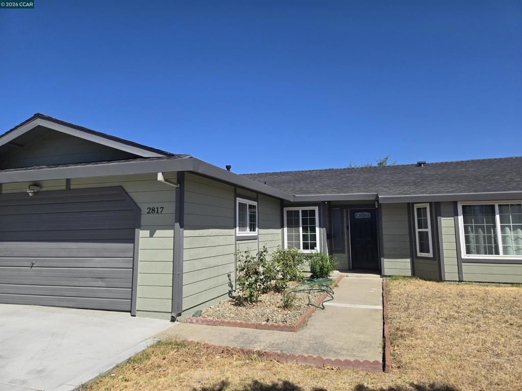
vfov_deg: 58.9
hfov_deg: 73.9
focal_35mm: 23
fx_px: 347
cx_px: 261
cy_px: 196
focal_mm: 5.4
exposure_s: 1/2483
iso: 25
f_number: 1.8
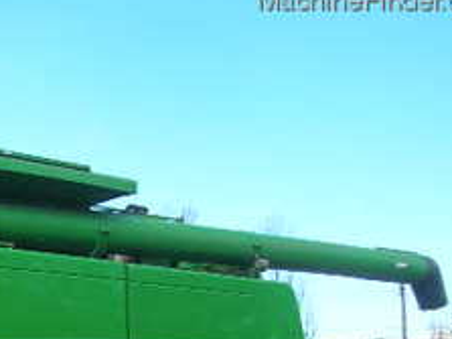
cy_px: 386
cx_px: -53
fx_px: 1083
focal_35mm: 83
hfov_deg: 22.2
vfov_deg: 17.1
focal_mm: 5.7
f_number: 4.9
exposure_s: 1/159
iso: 50
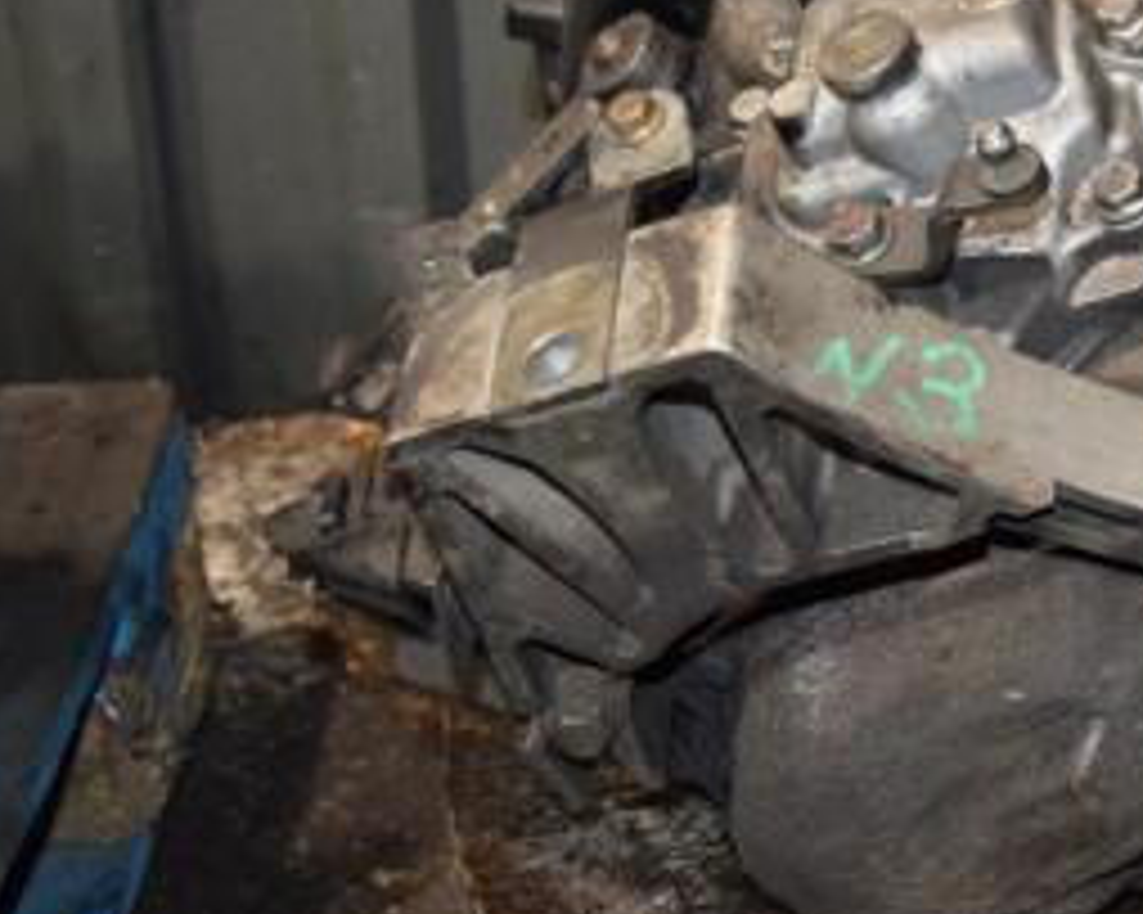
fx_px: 2810
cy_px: 153
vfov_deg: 18.3
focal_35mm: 83
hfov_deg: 21.7
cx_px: 1264
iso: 800
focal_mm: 25
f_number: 5
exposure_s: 1/60
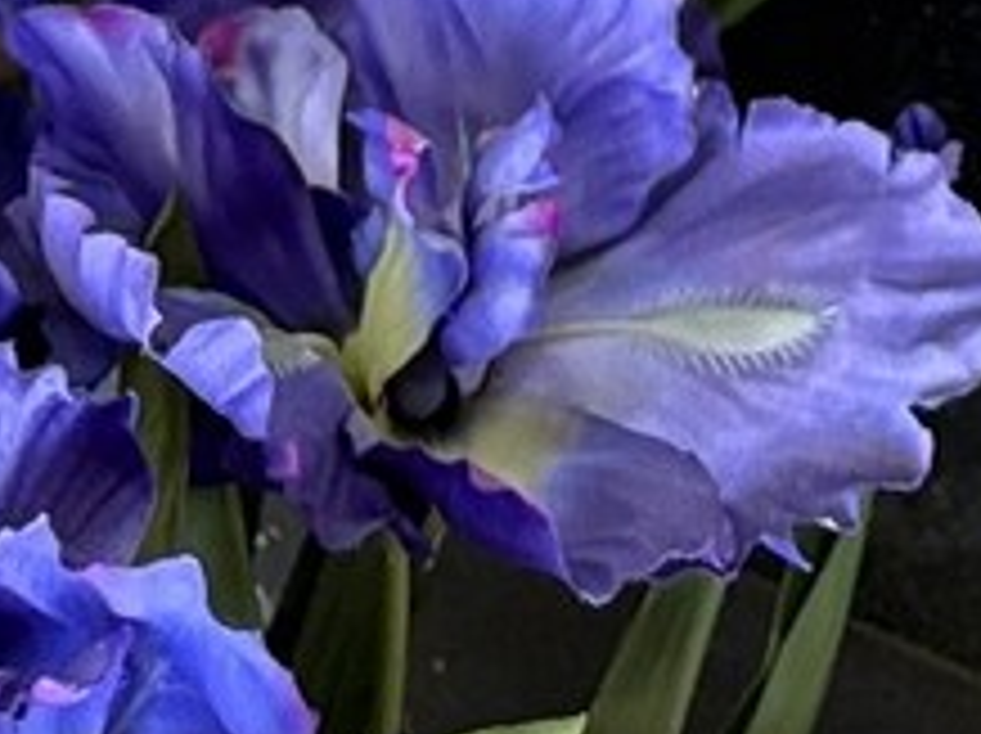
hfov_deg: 11.4
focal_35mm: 172
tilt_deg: -41.3
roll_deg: +0.1
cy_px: -1639
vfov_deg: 7.4
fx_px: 4869
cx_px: 1062
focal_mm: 5.96
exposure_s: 1/103
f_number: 1.6
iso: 125
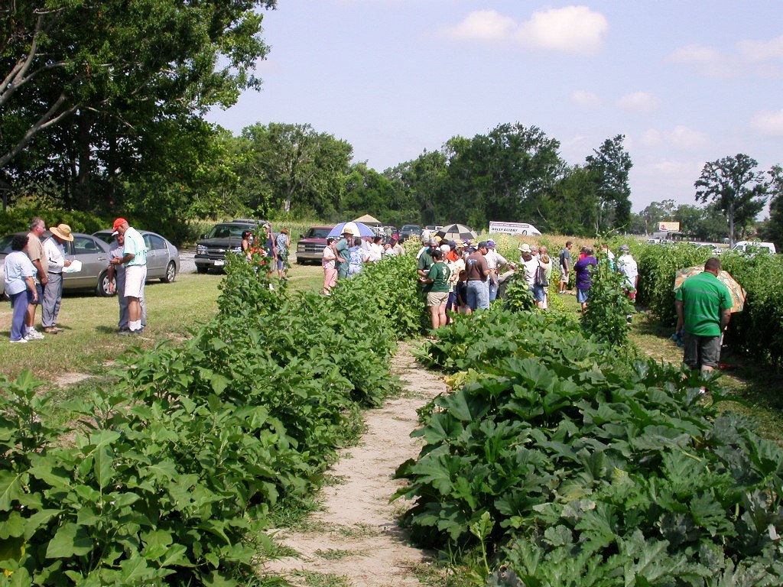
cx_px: 392
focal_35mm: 48
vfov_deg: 30.3
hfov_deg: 39.7
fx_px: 1086
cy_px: 294
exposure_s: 1/275
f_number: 7.2
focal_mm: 10
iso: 100
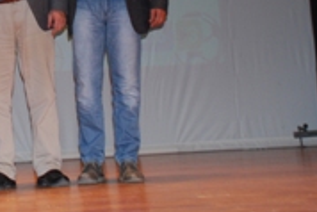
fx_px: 1040
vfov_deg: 11.4
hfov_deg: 16.8
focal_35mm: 118
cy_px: -60
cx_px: -34
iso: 400
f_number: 4
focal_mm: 28
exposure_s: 1/60
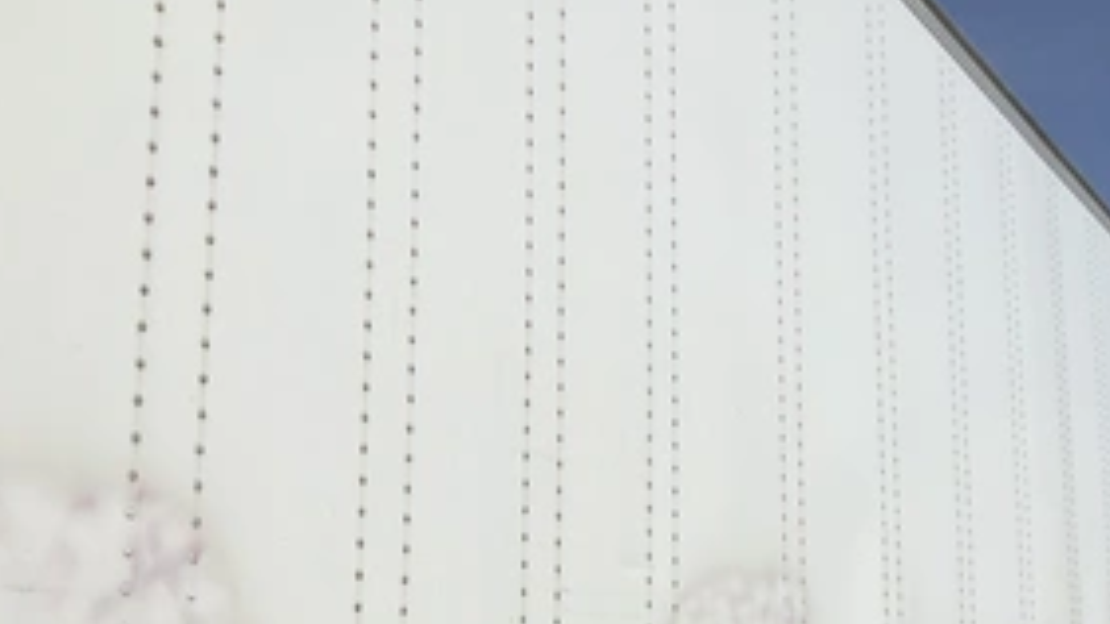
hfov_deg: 45.3
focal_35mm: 45
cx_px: 652
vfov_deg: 25.8
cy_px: 541
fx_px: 1324
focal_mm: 3
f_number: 1.8
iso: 25
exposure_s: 1/8621
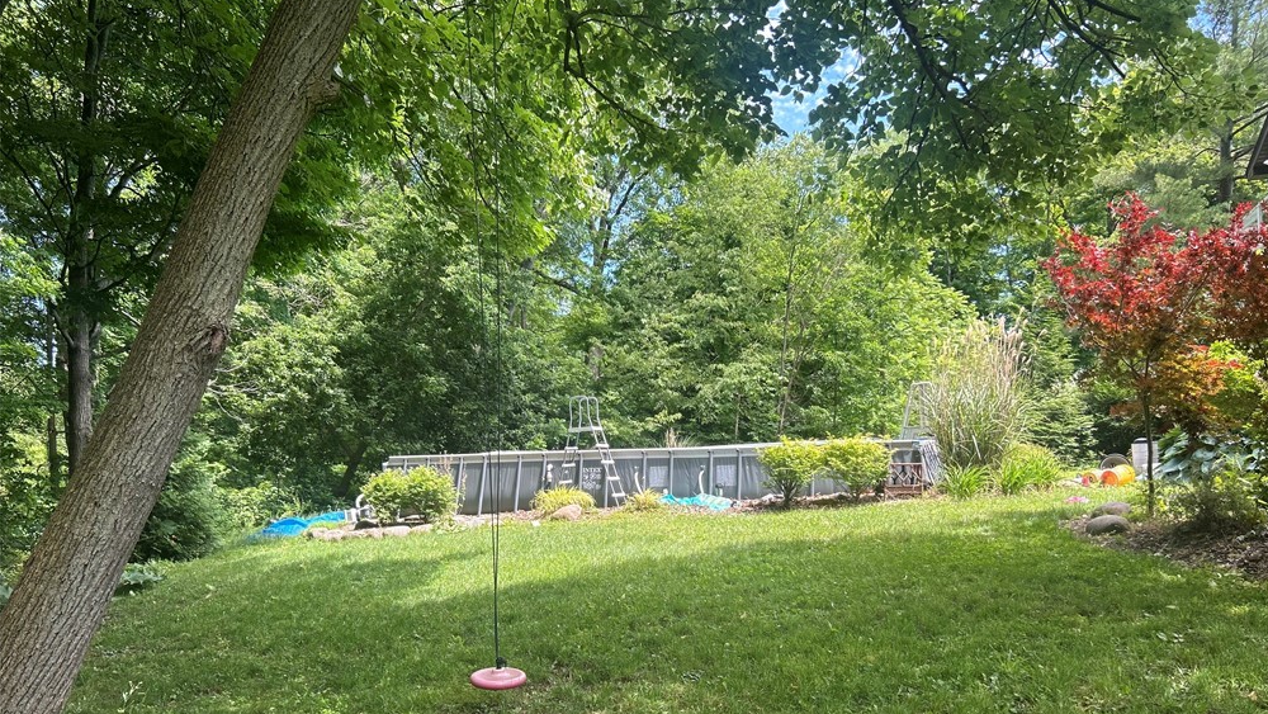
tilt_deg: -3.0
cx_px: 648
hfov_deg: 66.0
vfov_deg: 39.7
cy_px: 474
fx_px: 975
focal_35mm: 29
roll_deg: +2.4
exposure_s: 1/404
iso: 50
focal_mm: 5.7
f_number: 1.5
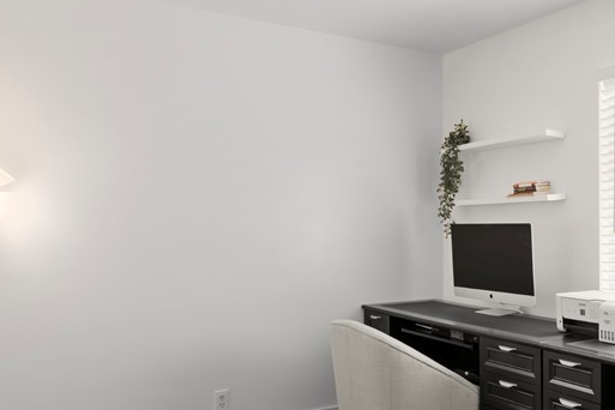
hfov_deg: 52.7
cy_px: 231
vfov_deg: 36.8
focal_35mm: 36
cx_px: 375
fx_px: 615
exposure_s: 1/60
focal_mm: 17
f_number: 8
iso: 400
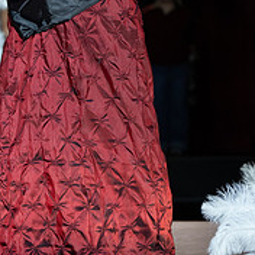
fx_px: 2450
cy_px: -27
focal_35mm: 294
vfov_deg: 5.9
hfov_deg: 6.0
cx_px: 128
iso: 800
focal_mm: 87
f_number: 3.5
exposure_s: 1/640
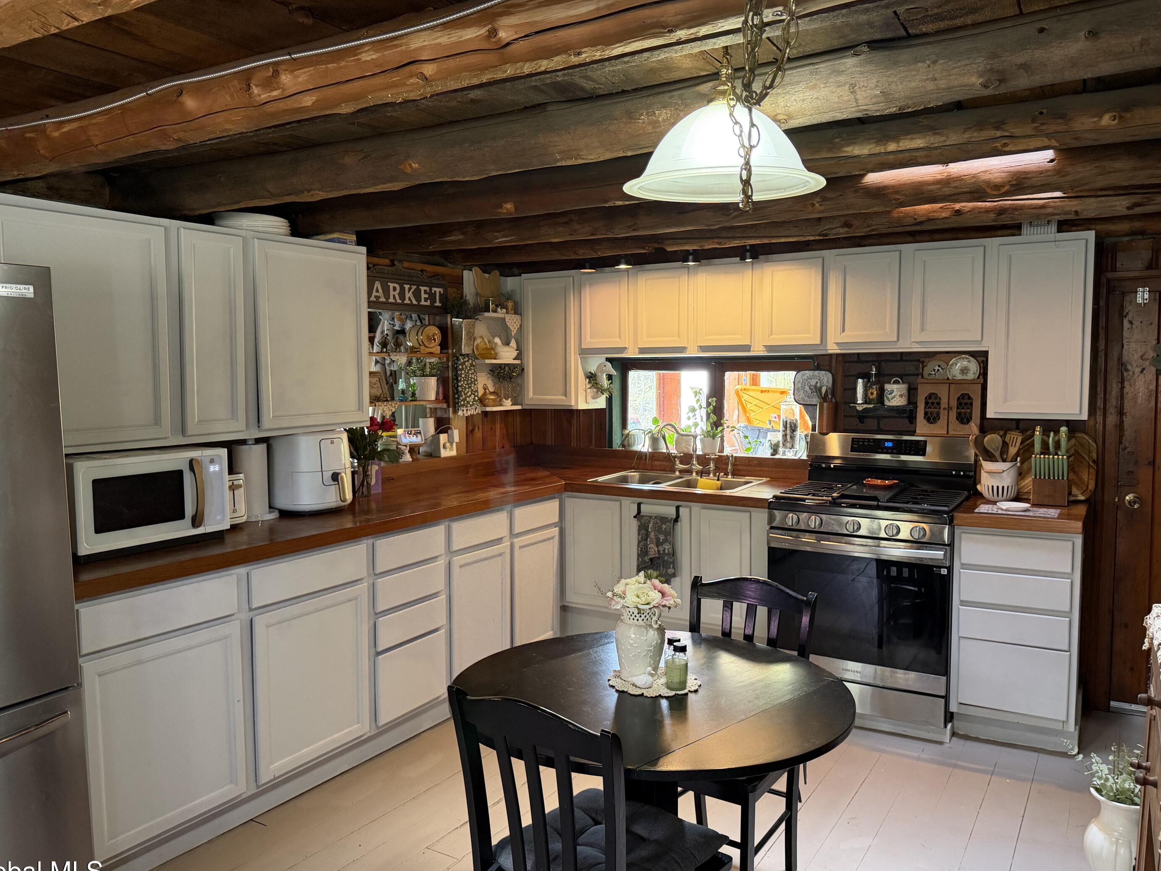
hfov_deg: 67.3
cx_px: 592
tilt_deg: -5.4
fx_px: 872
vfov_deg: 53.1
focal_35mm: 26
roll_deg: -0.4
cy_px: 443
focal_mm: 6.76
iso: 320
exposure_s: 1/60
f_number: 1.78
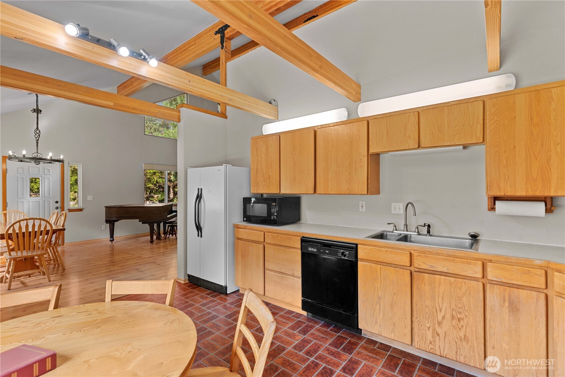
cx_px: 282
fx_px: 251
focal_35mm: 16
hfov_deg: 96.7
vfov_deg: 73.8
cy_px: 188
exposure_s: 1/2
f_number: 7.1
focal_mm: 16
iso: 200
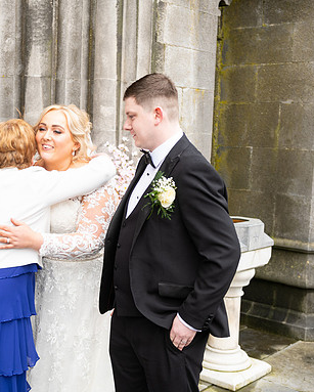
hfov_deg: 28.1
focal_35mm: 54
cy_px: 197
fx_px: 627
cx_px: 124
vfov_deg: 34.7
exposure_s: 1/160
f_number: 3.5
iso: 125
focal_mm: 38
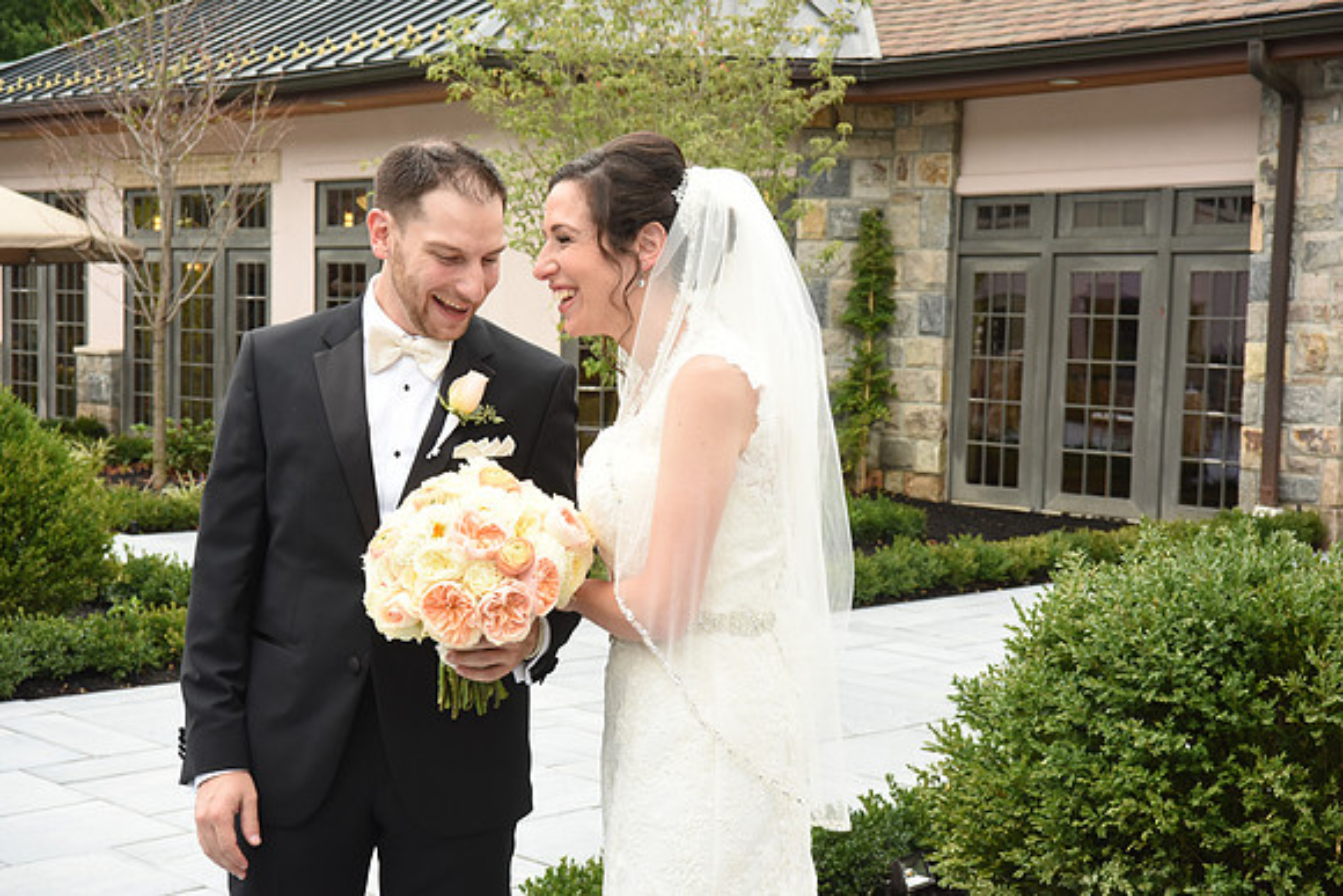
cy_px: 448
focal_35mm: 55
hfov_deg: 36.2
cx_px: 672
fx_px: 2052
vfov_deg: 24.6
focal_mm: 55
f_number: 10
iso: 1000
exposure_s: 1/200
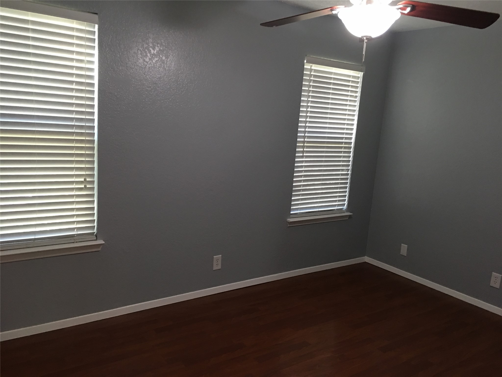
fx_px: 421
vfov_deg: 48.2
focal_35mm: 29
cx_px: 251
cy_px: 188
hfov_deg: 61.7
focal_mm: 4.15
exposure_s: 1/15
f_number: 2.2
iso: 64
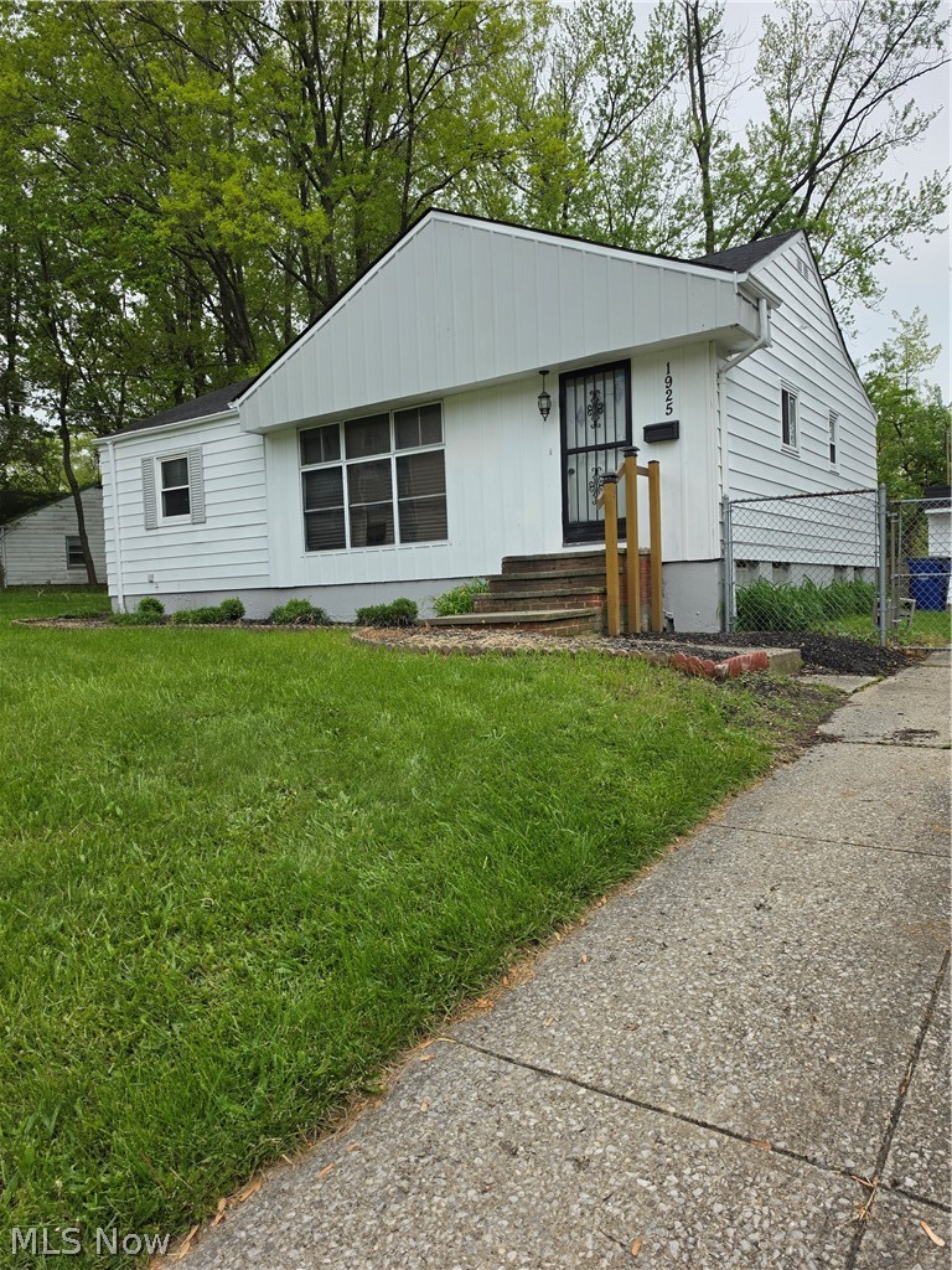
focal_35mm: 23
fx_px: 843
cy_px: 635
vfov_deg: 73.9
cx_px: 476
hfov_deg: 58.9
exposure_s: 1/2874
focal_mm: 6.5
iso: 64
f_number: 1.4
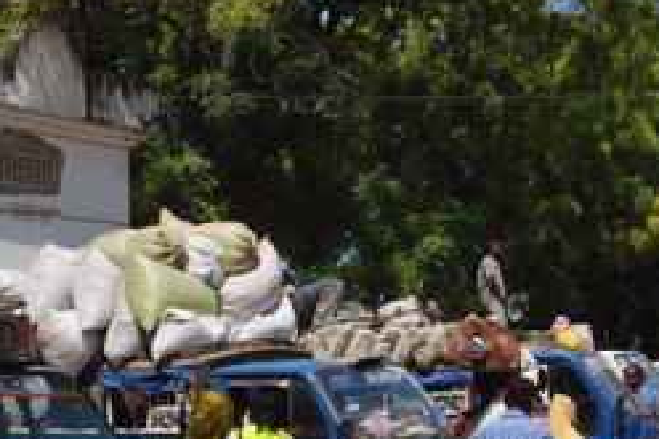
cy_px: 325
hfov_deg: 23.7
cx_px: 167
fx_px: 1551
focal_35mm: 85
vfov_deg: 16.0
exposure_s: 1/320
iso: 250
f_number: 10
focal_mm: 35
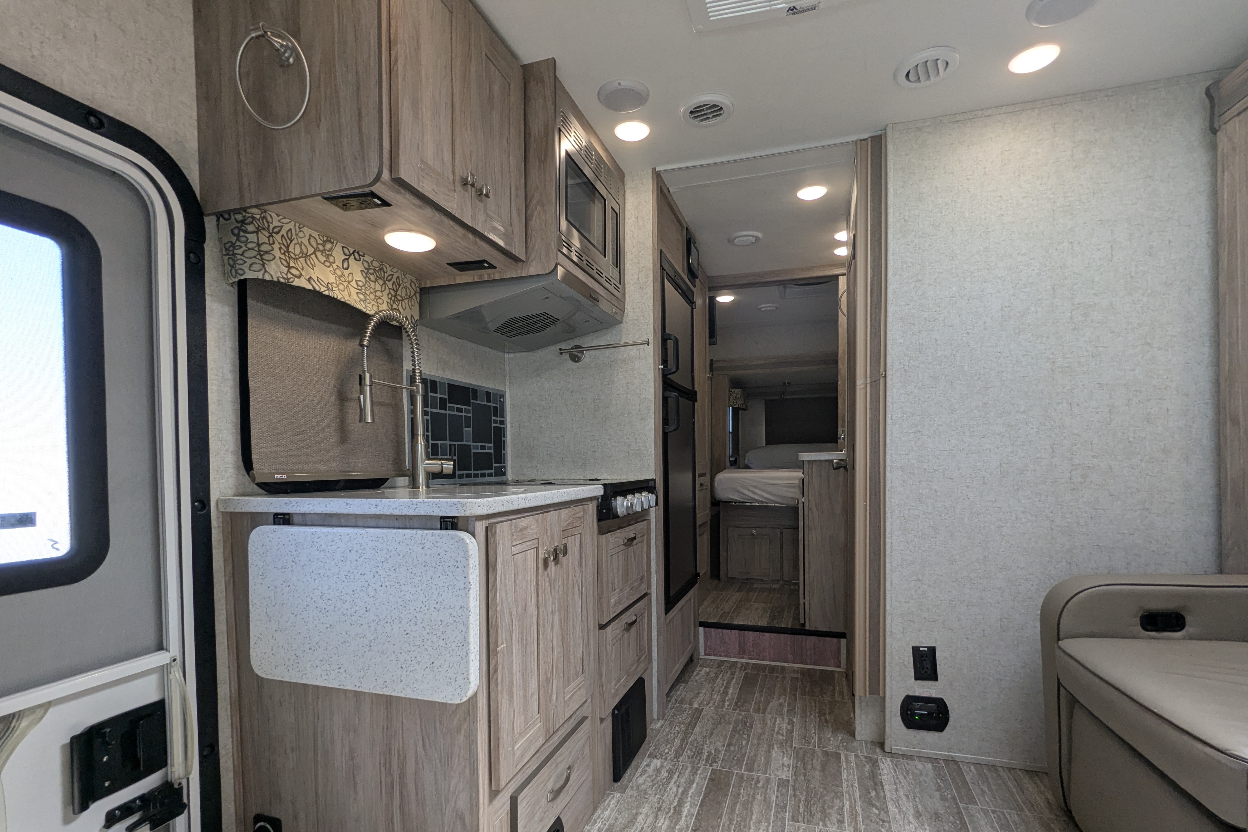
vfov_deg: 70.0
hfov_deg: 93.3
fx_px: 589
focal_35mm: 17
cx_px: 616
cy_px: 477
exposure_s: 1/218
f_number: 2.2
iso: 67
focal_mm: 2.35
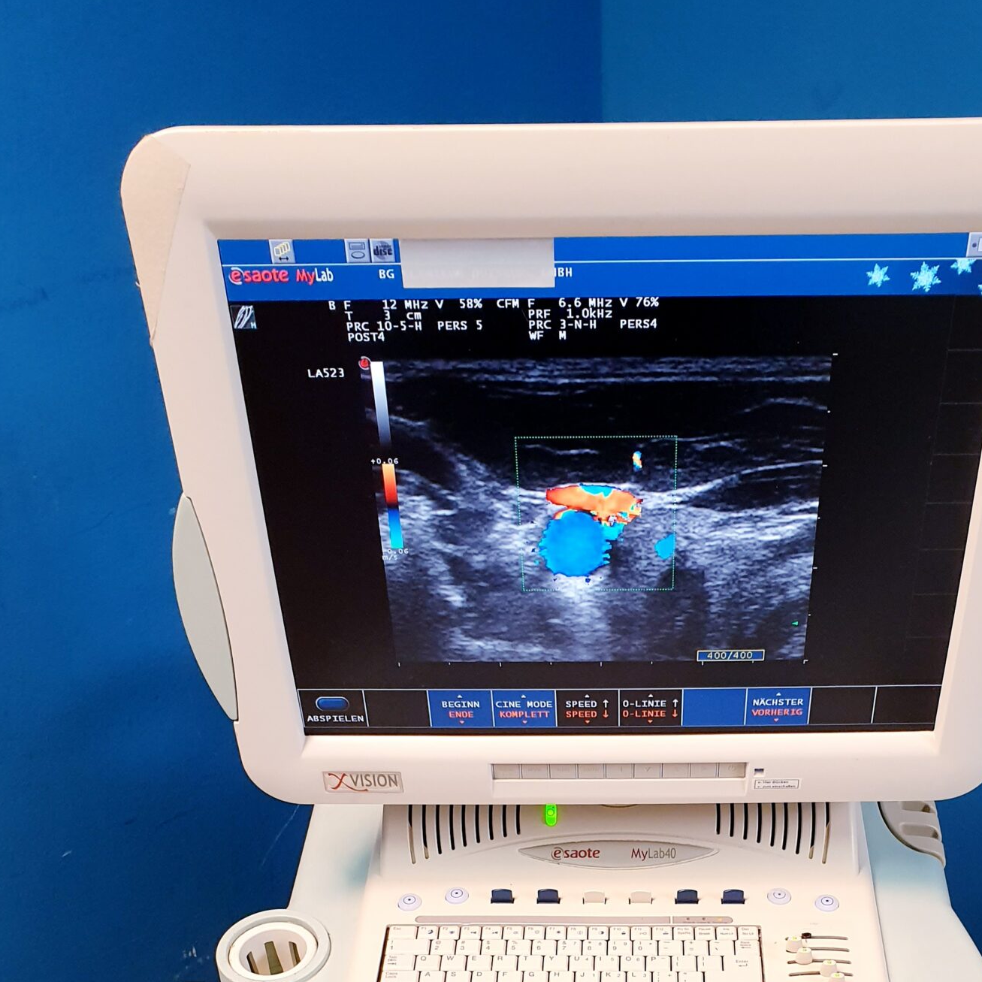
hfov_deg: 37.4
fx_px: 1444
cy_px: 935
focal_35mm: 45
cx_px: 606
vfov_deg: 34.8
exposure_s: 1/50
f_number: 2.4
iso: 200
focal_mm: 4.3
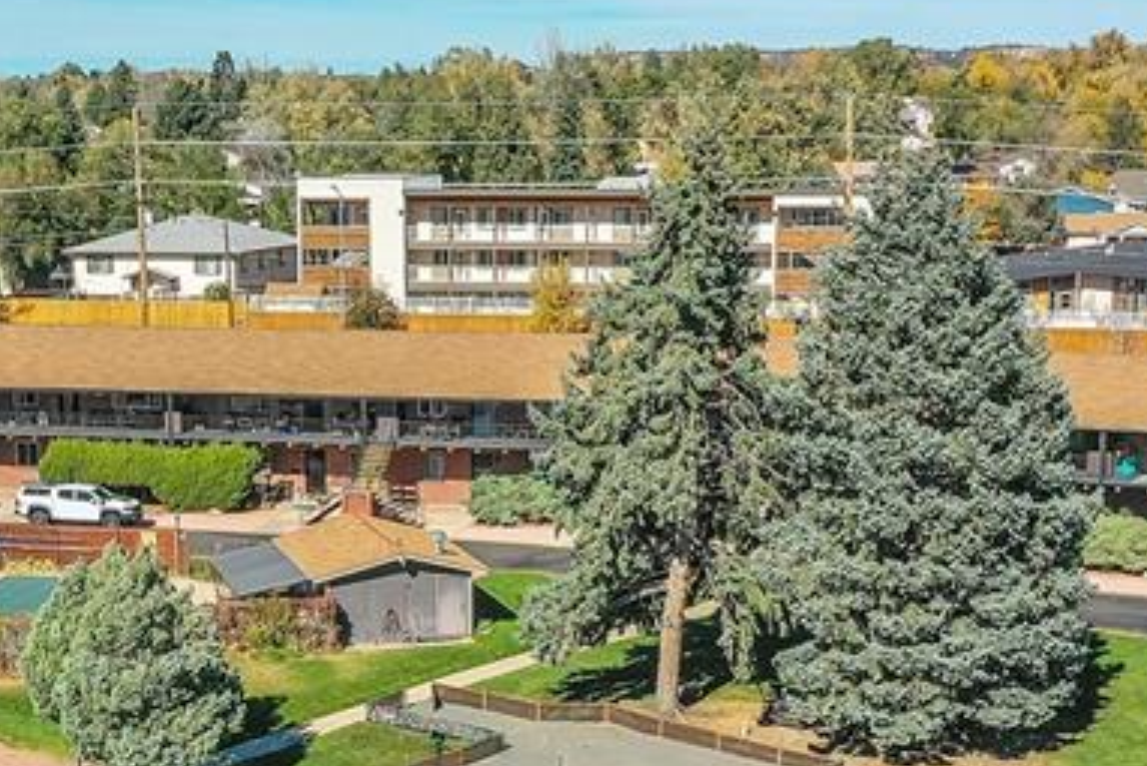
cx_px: 423
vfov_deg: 17.9
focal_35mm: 75
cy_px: 691
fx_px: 2390
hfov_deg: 26.9
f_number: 6.3
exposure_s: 1/640
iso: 100
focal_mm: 10.26
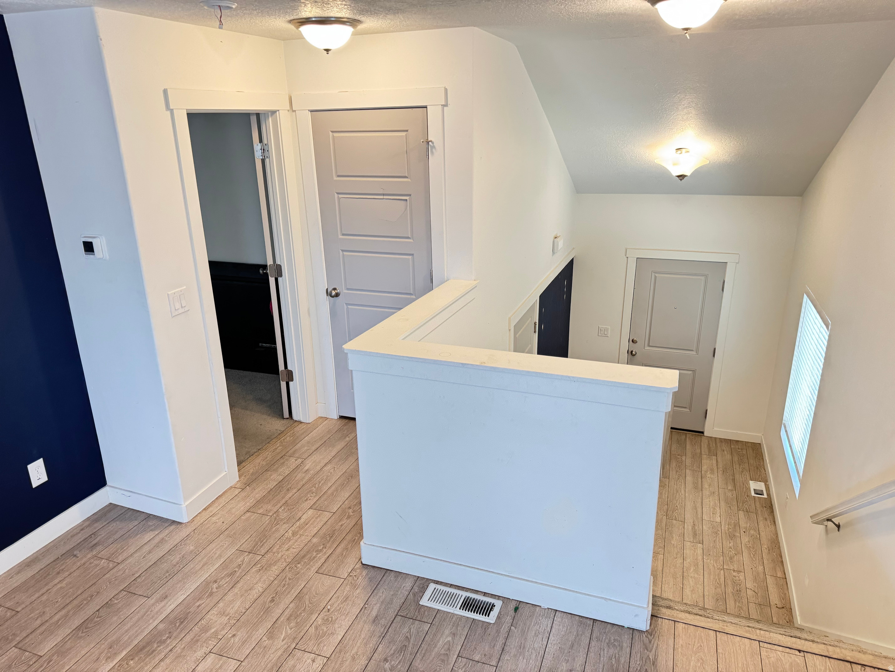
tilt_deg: -20.4
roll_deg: +0.5
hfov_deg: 71.6
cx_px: 448
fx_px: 621
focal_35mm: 24
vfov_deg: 56.8
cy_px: 336
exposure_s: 1/60
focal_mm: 6.76
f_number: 1.78
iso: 400
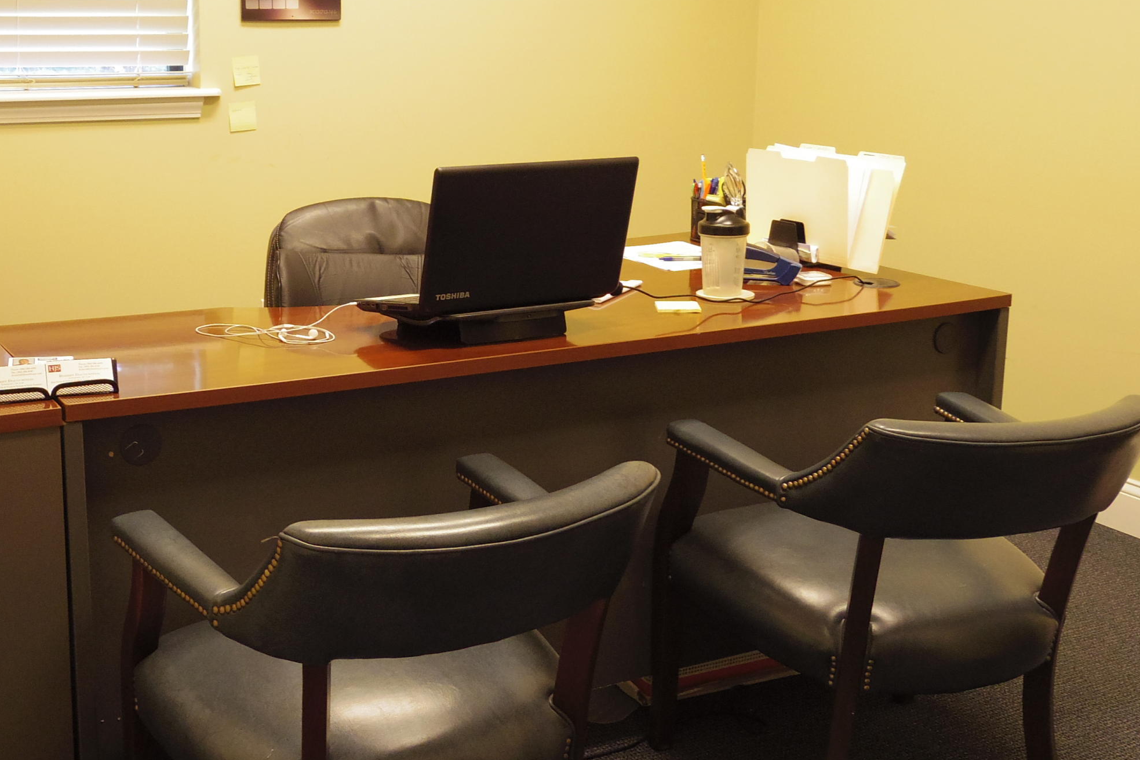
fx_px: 1456
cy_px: 292
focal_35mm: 46
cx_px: 400
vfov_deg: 29.1
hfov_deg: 42.3
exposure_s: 1/50
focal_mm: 6.3
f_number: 3.2
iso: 400
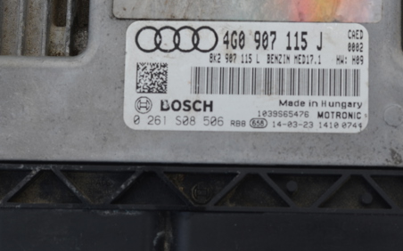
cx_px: 264
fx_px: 1186
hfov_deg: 19.2
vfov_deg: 12.1
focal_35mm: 108
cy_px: 87
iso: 200
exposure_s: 1/250
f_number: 8
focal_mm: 50
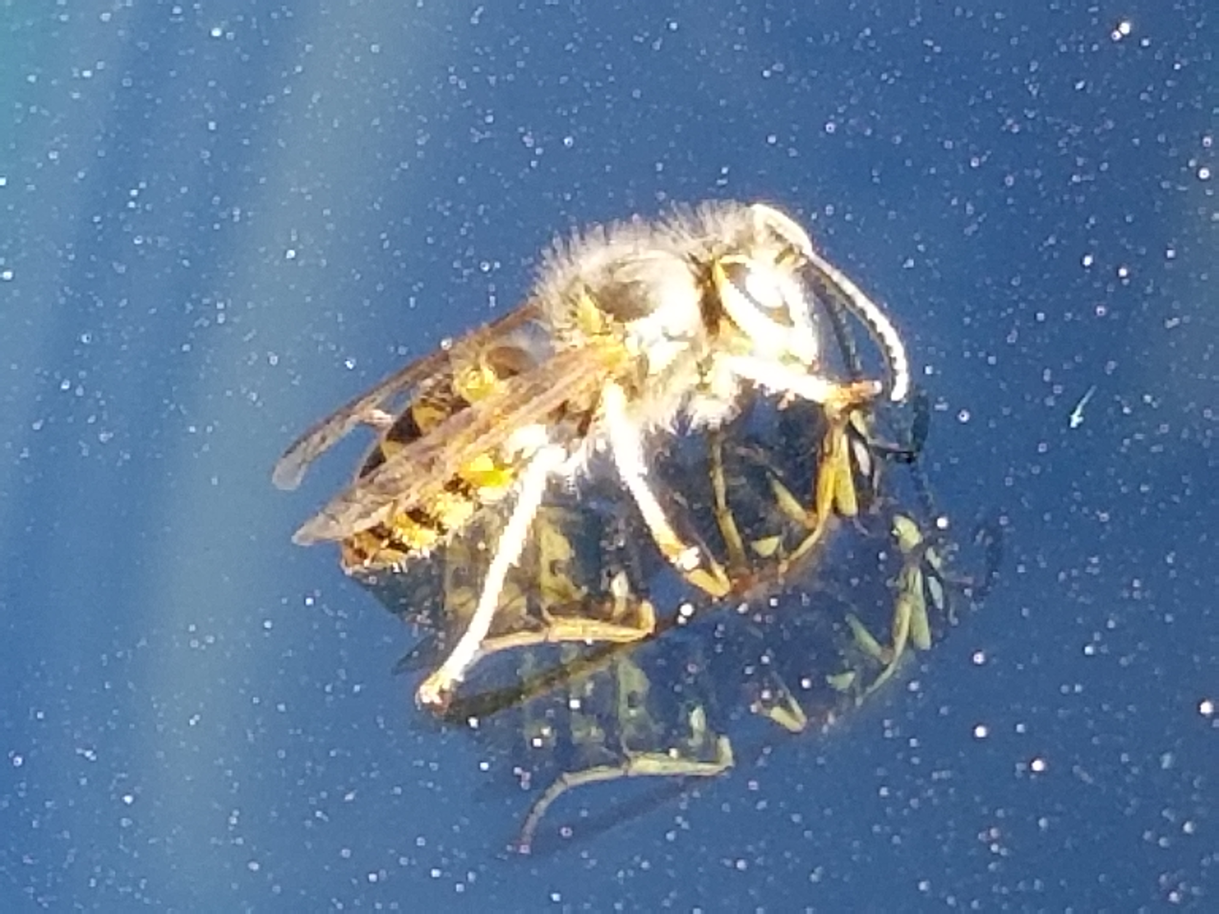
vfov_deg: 53.1
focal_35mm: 26
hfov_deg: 67.3
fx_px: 916
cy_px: 457
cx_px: 610
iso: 50
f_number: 1.7
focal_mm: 4.25
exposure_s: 1/207
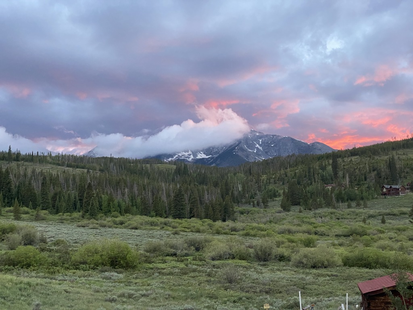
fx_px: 620
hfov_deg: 36.8
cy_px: 155
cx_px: 206
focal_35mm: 52
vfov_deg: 28.0
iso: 320
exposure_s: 1/60
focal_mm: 6
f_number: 2
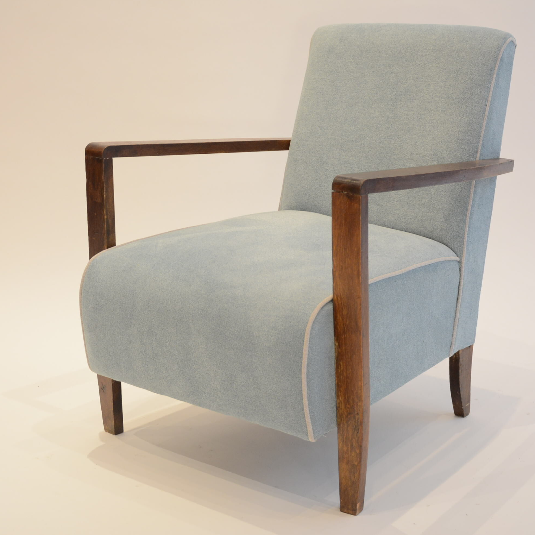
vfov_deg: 27.7
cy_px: 264
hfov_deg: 27.6
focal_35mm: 62
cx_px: 326
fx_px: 1084
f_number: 4.2
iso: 800
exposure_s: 1/40
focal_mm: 32
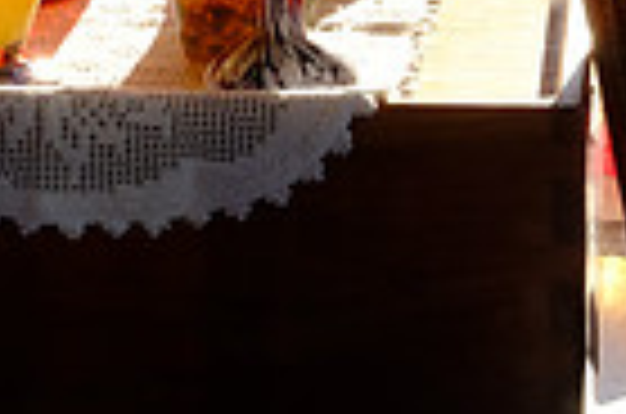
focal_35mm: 226
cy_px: -277
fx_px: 3921
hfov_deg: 9.1
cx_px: 360
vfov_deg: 6.0
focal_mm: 35.8
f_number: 22
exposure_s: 1/14
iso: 200
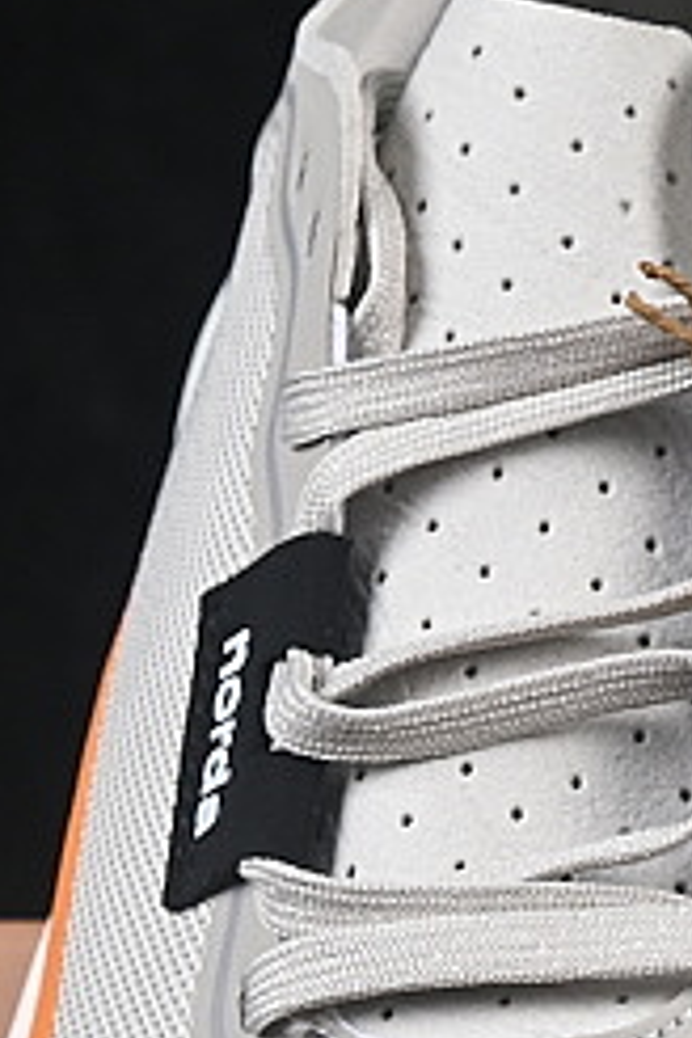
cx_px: 1093
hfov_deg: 4.2
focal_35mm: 329
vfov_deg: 6.2
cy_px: 1055
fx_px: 9485
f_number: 8
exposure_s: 1/60
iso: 160
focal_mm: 50
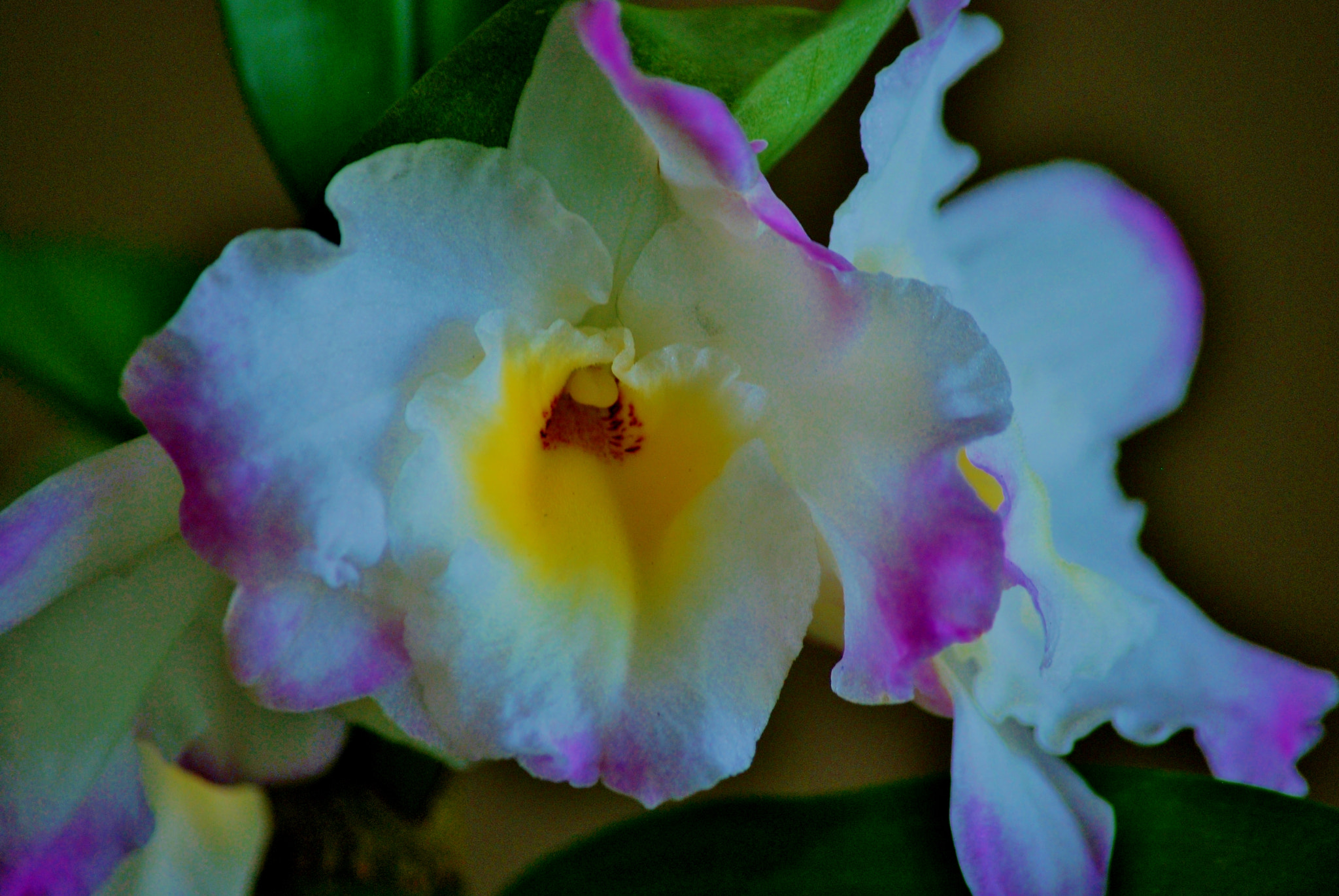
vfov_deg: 3.1
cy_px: 448
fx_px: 16758
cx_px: 670
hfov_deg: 4.6
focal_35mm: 450
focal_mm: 300
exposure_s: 1/60
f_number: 5.6
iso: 400
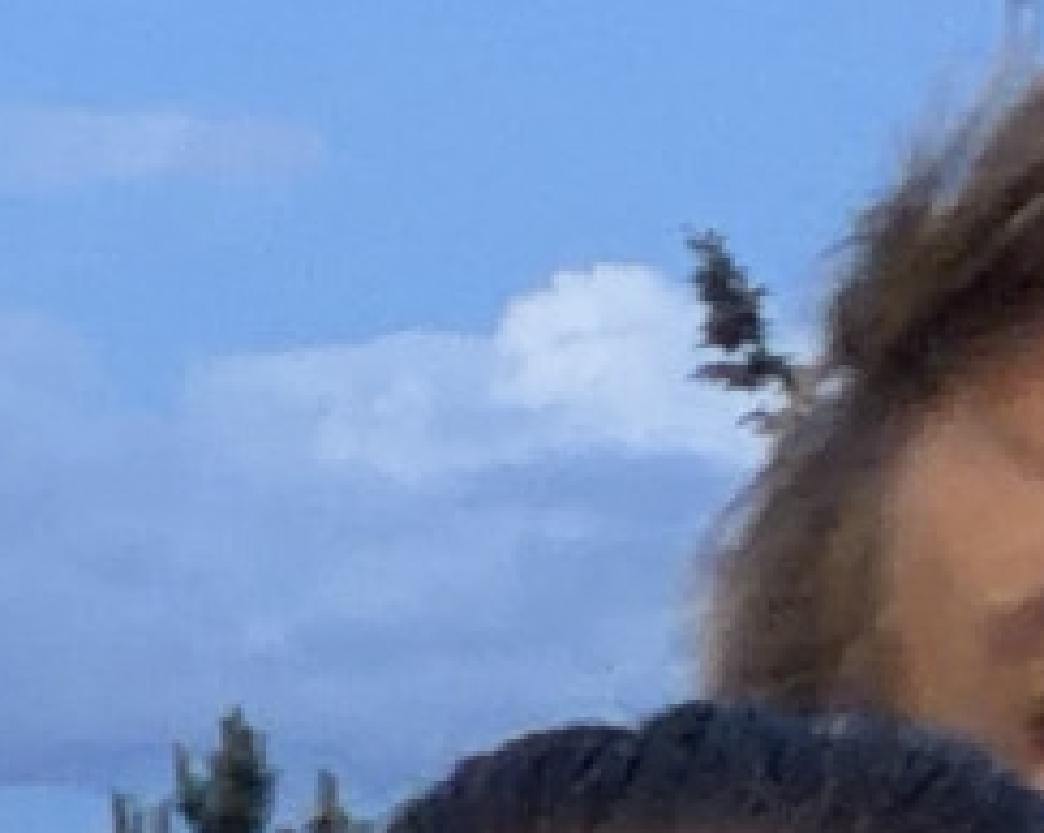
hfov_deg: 10.4
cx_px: 868
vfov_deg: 8.1
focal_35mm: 185
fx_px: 5712
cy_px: 1447
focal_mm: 2.71
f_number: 1.9
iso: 320
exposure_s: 1/39
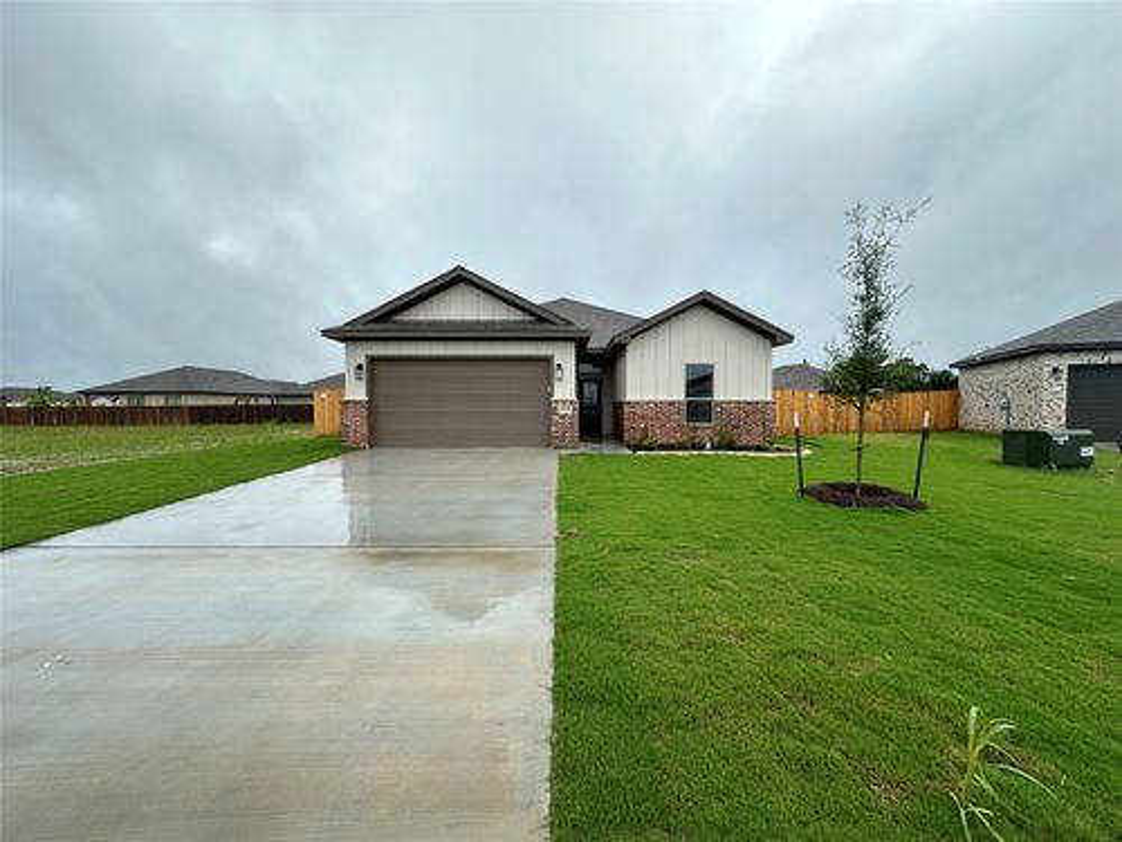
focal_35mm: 14
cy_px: 421
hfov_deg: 102.1
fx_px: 454
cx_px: 561
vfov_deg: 85.7
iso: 40
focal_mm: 2.22
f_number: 2.2
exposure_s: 1/578
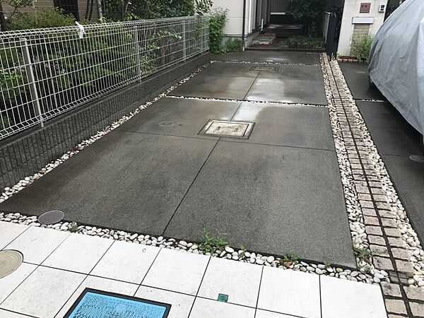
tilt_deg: -23.2
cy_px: 159
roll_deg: -0.6
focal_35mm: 28
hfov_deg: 63.4
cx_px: 212
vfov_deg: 49.7
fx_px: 343
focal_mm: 3.99
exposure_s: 1/315
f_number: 1.8
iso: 20
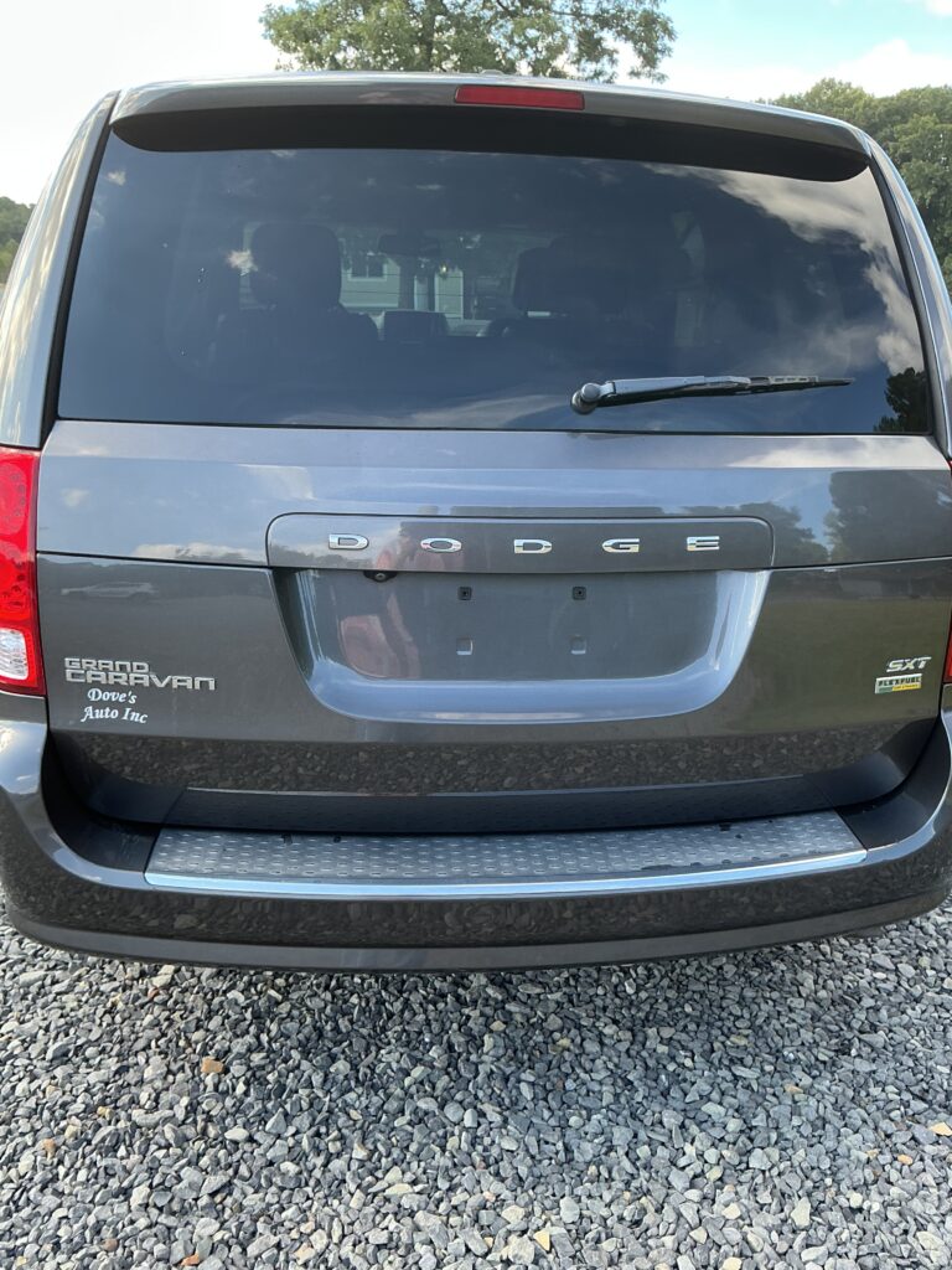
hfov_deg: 48.2
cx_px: 476
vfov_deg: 61.7
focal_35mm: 29
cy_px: 635
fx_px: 1063
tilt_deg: -18.0
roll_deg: -1.2
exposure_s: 1/139
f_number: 1.8
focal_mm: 3
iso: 16
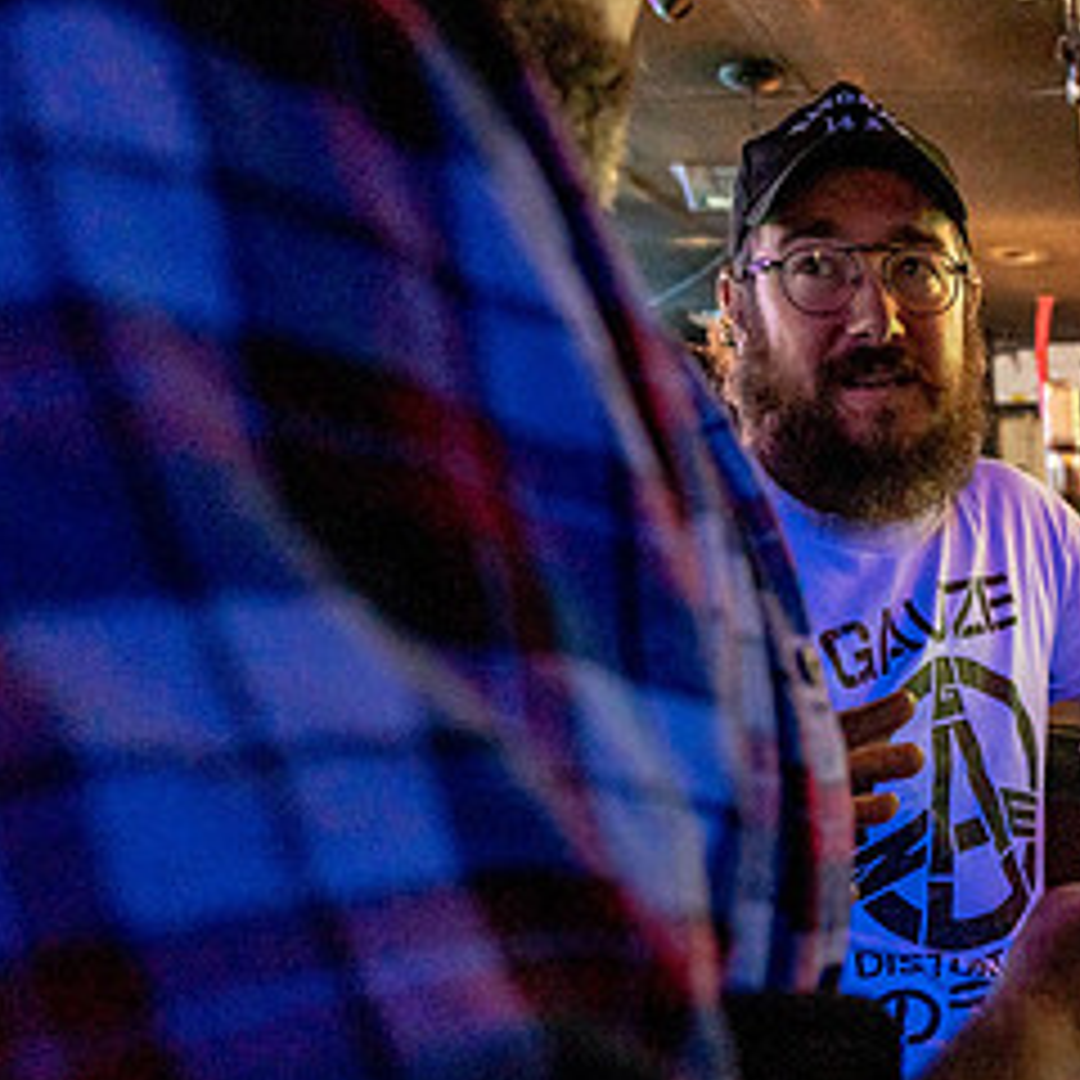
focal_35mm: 36
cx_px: 1184
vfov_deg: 45.8
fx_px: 1271
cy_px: 641
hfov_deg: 38.3
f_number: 2.8
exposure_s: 1/160
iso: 3200
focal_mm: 17.5
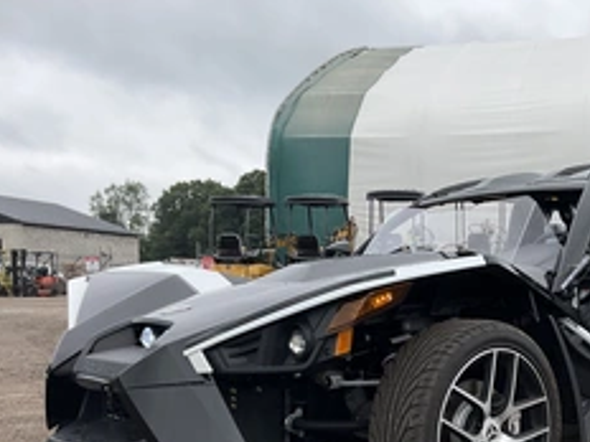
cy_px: 333
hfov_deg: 37.5
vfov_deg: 28.7
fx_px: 852
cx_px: 420
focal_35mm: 50
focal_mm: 3
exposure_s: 1/509
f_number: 1.8
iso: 25
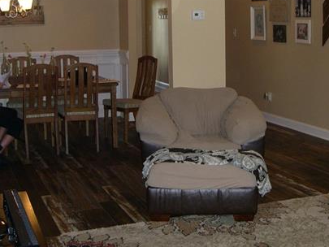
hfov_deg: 32.1
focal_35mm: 60
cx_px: 181
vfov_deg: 24.2
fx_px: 570
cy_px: 66
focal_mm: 8
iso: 268
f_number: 2.8
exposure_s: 1/60
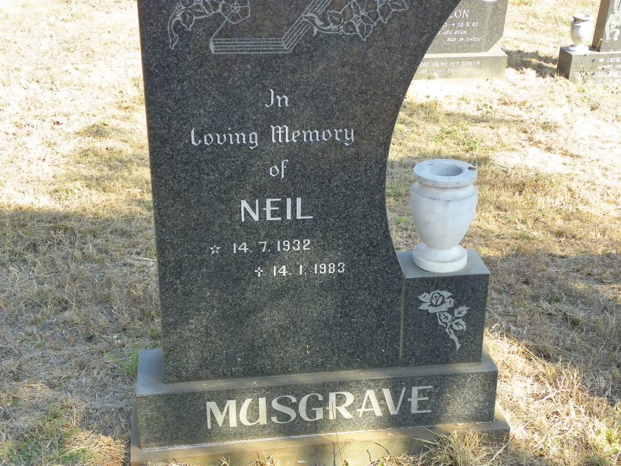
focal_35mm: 52
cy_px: 233
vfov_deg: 28.0
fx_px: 933
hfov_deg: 36.8
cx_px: 310
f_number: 3.5
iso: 64
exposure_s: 1/125
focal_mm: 9.2
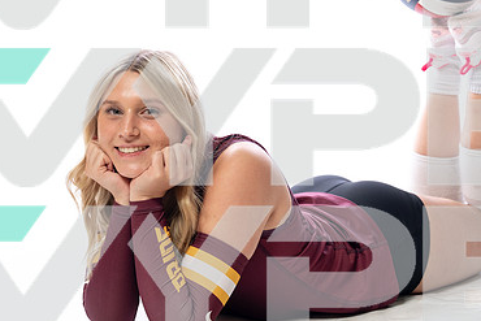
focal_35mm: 103
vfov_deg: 13.3
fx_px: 1377
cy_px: 142
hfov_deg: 19.8
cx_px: 246
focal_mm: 60
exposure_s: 1/250
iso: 640
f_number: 5.6
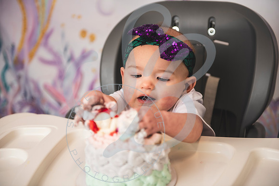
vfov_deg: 19.5
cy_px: 93
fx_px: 543
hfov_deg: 28.8
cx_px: 140
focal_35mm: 70
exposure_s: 1/160
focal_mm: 70
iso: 250
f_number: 2.8
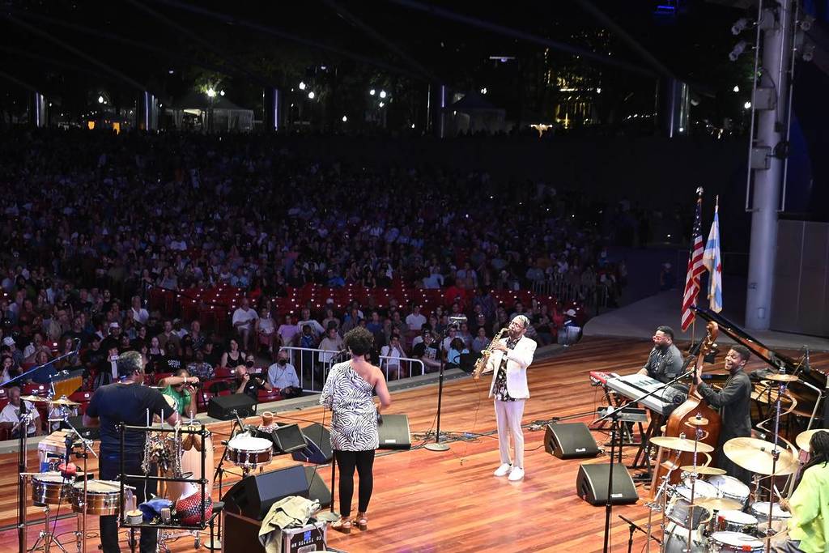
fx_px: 1198
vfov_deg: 26.0
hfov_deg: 38.2
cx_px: 414
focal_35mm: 52
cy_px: 276
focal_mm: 52
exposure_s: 1/60
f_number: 5
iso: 3200
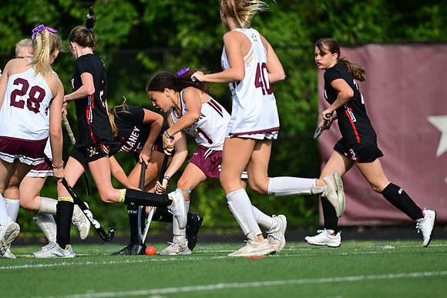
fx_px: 6209
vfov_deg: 2.8
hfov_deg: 4.1
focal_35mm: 500
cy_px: 149
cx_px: 224
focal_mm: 500
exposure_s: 1/1600
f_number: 5.6
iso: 500
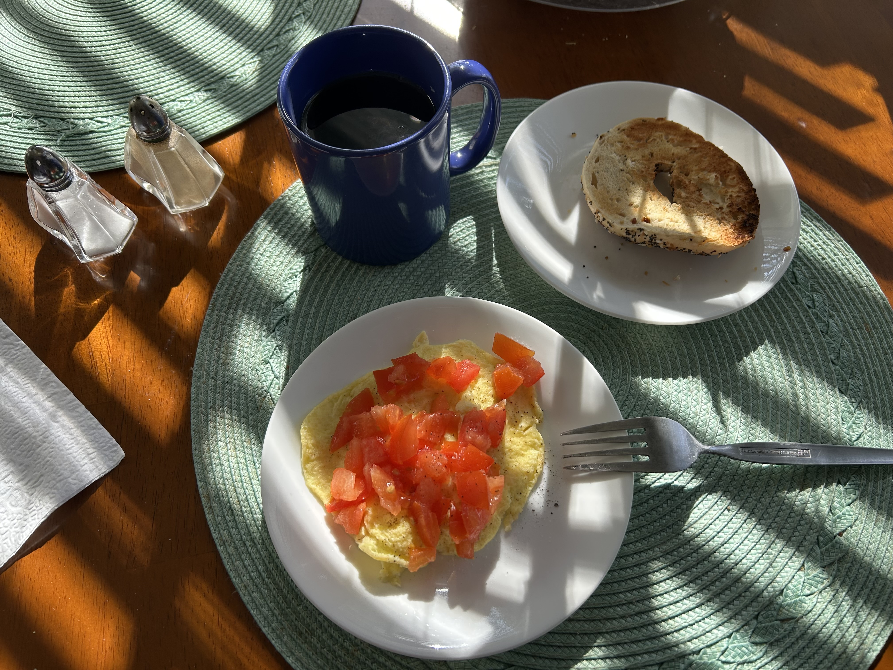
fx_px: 671
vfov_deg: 53.1
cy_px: 335
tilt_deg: -62.3
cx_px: 446
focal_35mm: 26
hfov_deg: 67.3
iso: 50
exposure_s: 1/309
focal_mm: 5.7
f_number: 1.5
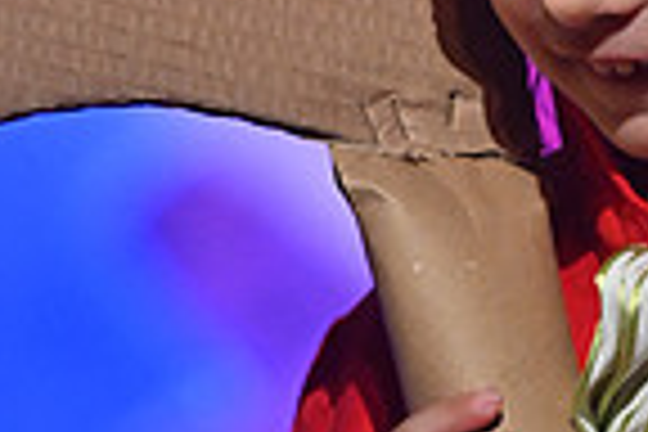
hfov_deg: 1.8
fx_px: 20698
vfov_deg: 1.2
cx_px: 493
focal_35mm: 1150
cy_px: -63
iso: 2500
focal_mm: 190
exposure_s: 1/320
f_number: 2.8
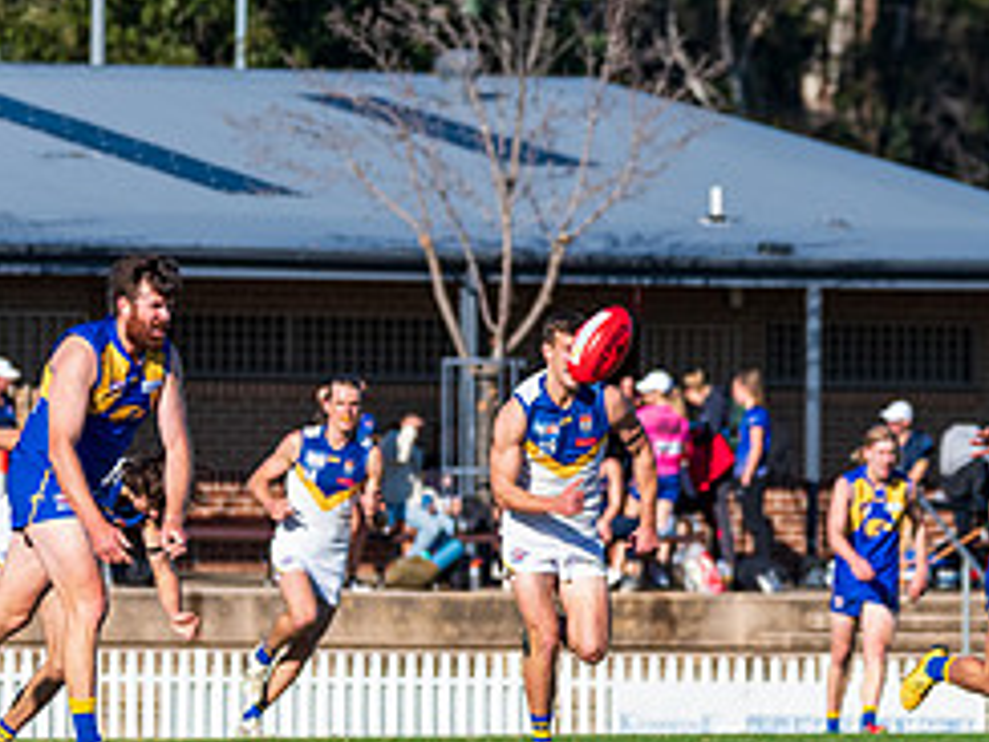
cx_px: 267
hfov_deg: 3.2
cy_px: 370
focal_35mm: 627
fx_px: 17914
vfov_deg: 2.4
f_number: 8
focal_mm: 260
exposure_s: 1/2000
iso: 800
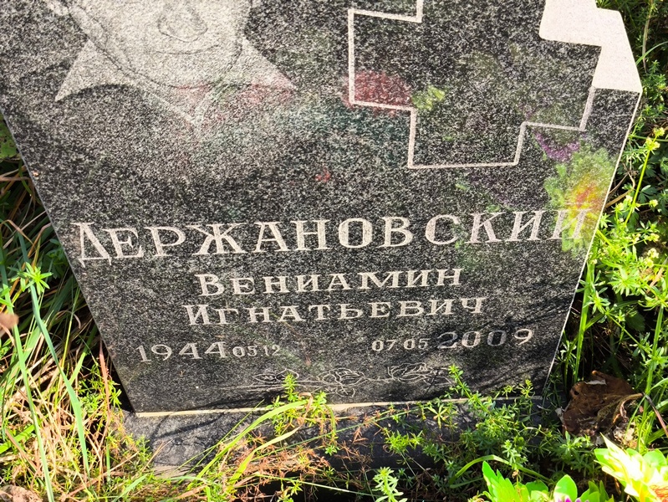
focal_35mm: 50
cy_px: 251
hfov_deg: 38.2
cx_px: 334
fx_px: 965
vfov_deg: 29.1
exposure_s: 1/349
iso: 50
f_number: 1.7
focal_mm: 4.71
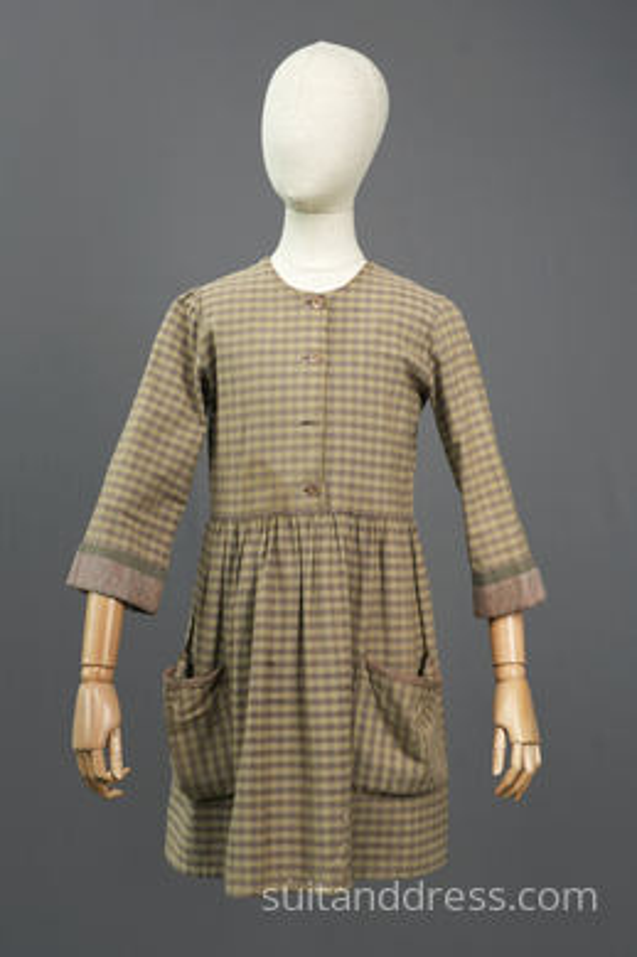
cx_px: 318
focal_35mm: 58
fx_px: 1554
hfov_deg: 23.2
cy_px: 478
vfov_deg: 34.2
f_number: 8
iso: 320
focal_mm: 39
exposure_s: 1/30
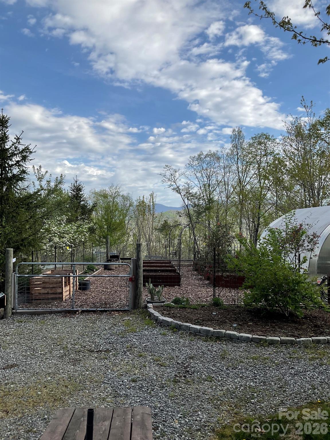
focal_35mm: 29
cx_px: 165
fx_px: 369
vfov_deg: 61.7
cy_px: 220
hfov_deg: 48.2
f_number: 1.8
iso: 16
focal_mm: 3
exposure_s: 1/1577
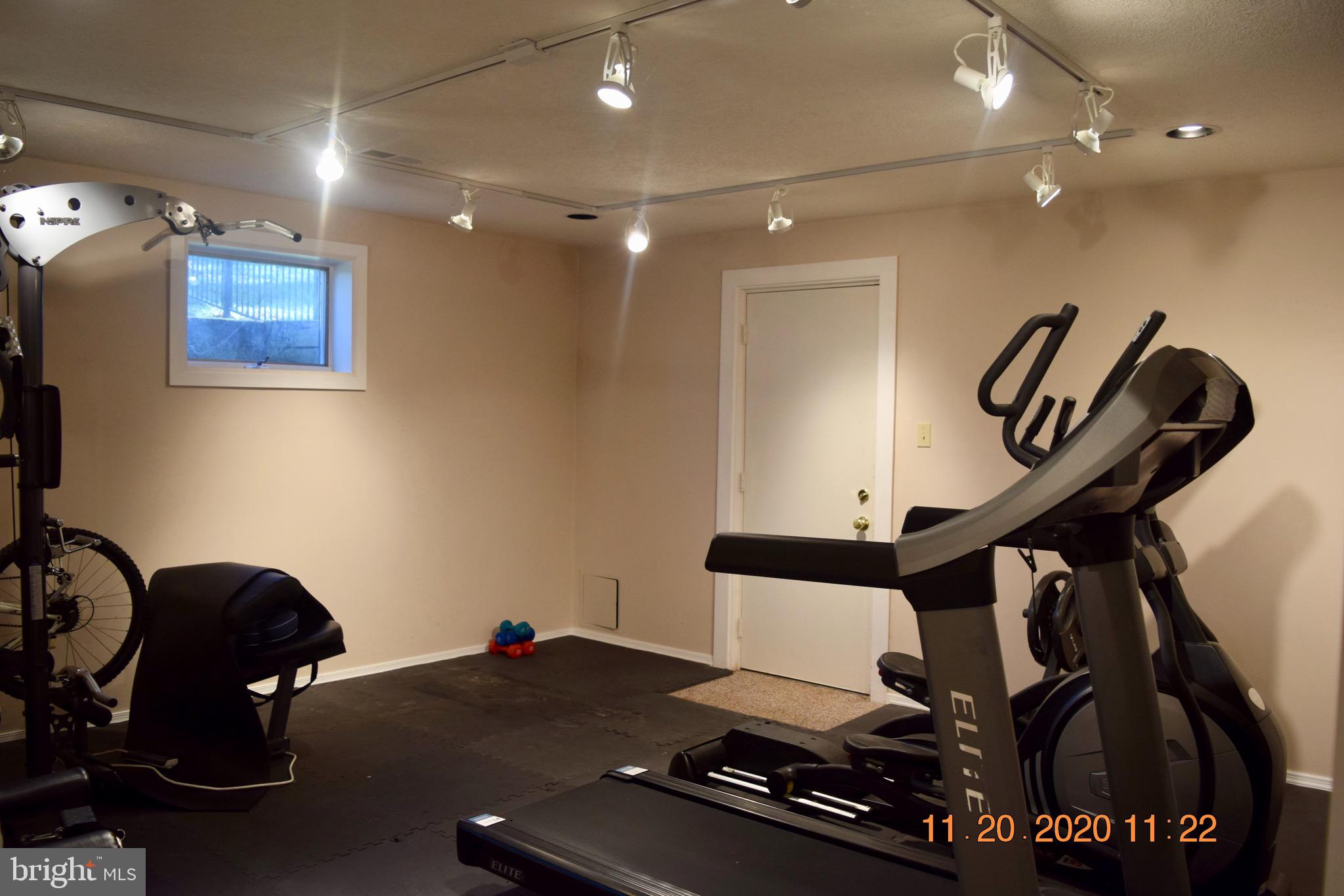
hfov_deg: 67.4
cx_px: 672
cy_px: 448
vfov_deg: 47.9
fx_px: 1008
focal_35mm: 27
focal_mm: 18
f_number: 4.5
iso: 400
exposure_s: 1/80
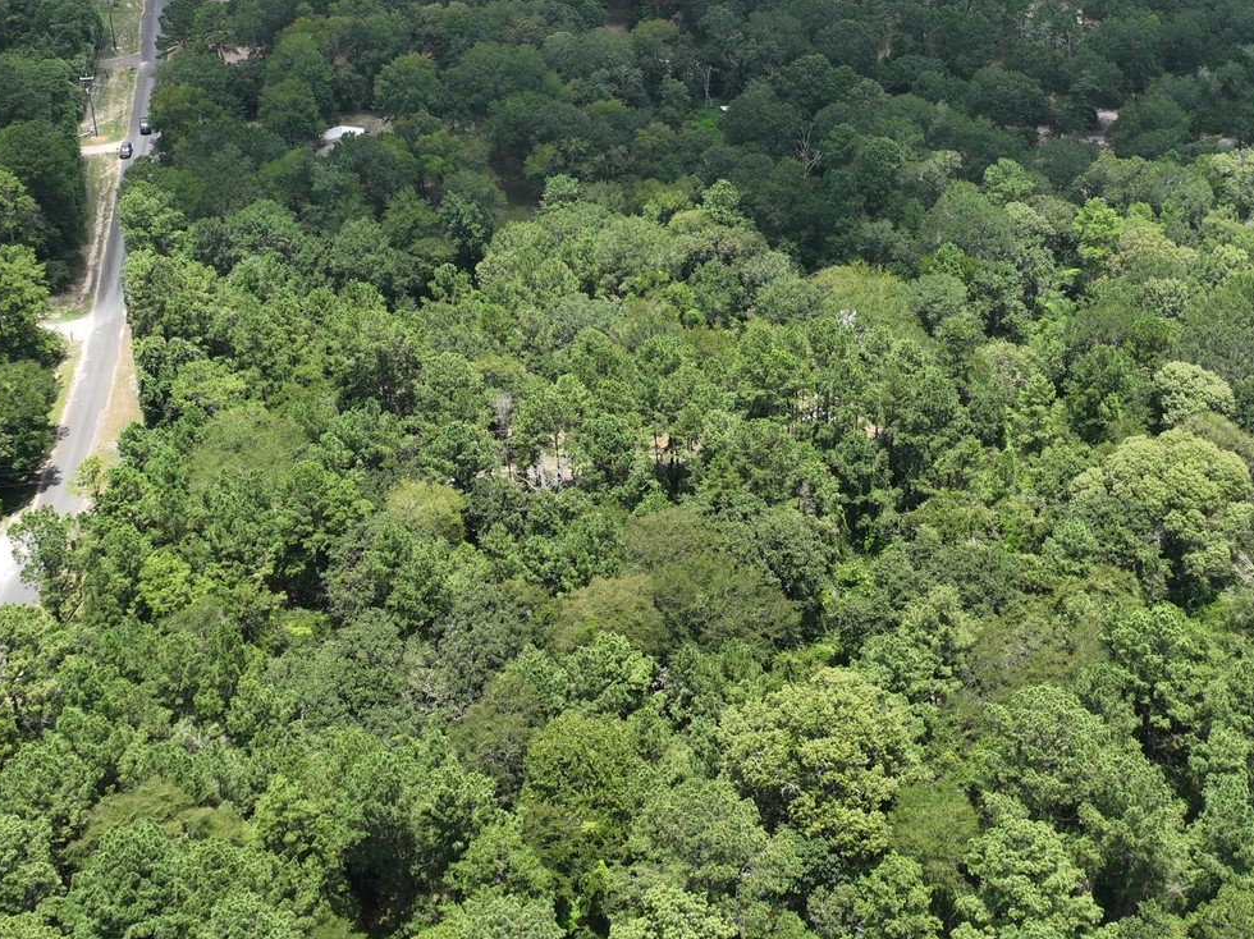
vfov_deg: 29.4
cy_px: 301
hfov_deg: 38.9
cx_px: 710
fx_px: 1774
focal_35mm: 49
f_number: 2.8
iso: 100
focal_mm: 12.29
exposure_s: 1/1250
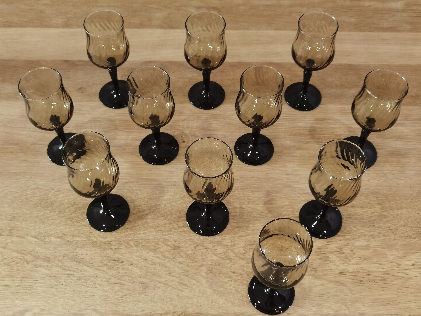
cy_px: 158
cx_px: 210
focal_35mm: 40
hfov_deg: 46.8
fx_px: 486
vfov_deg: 36.0
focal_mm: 6.71
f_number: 1.9
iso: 100
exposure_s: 1/100
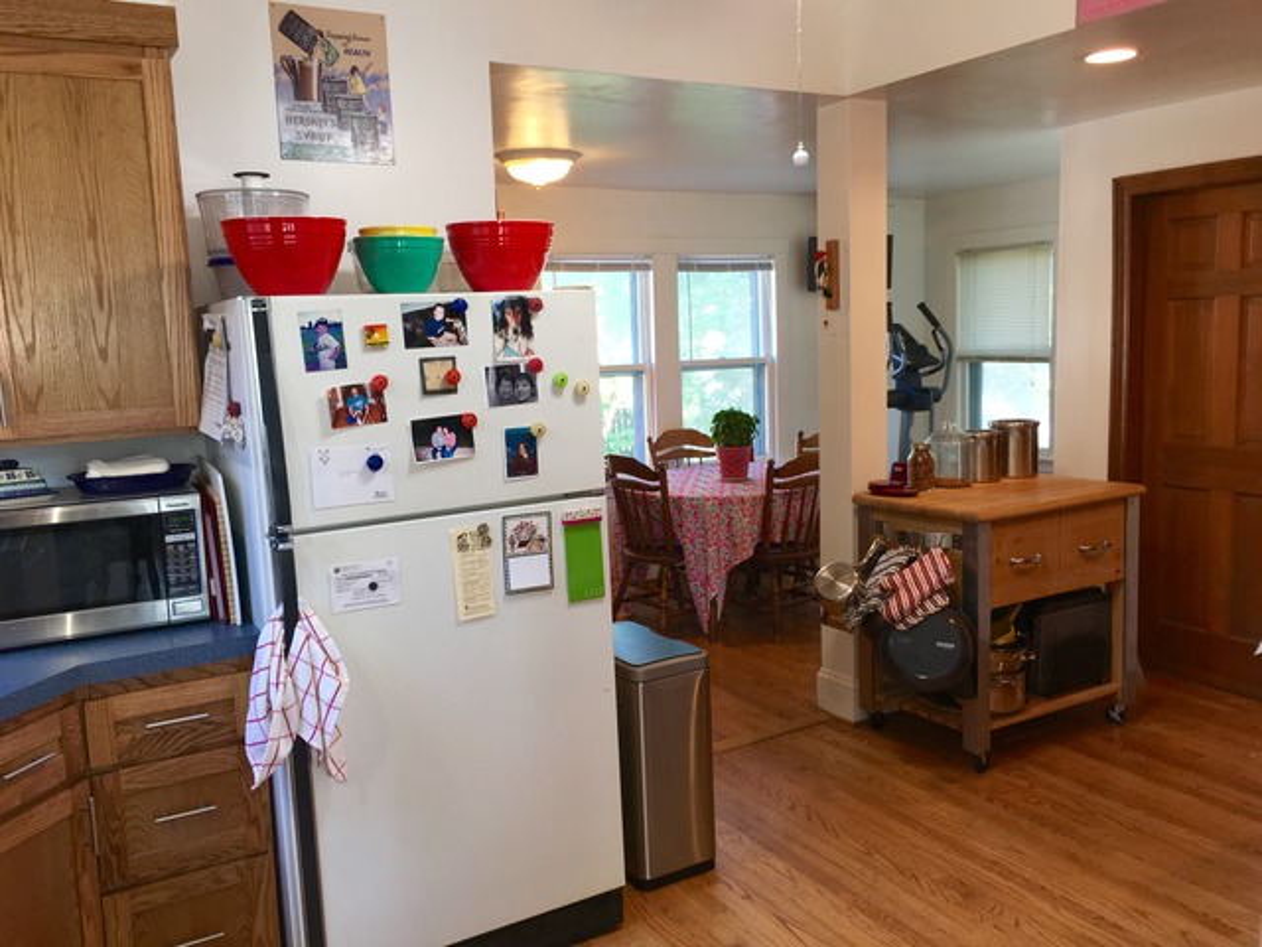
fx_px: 1057
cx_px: 631
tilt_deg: -5.5
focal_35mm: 29
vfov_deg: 48.2
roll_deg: +2.5
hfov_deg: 61.7
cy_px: 474
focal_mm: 4.15
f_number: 2.2
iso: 25
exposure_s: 1/30
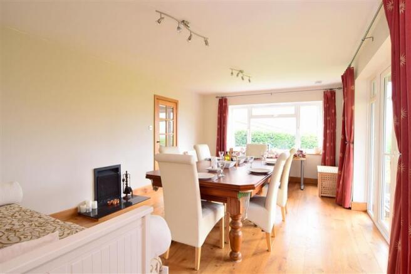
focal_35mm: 18
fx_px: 205
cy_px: 137
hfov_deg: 90.0
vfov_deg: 67.4
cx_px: 206
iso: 400
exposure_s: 1/6
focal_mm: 12
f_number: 6.3
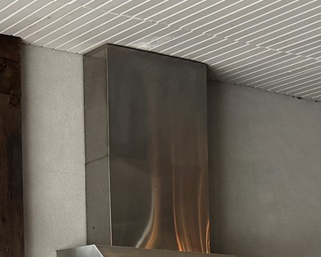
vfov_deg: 12.8
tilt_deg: -4.3
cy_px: 432
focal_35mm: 111
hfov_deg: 16.7
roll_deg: -0.5
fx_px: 1055
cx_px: 369
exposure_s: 1/120
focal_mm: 6.76
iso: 160
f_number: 1.78
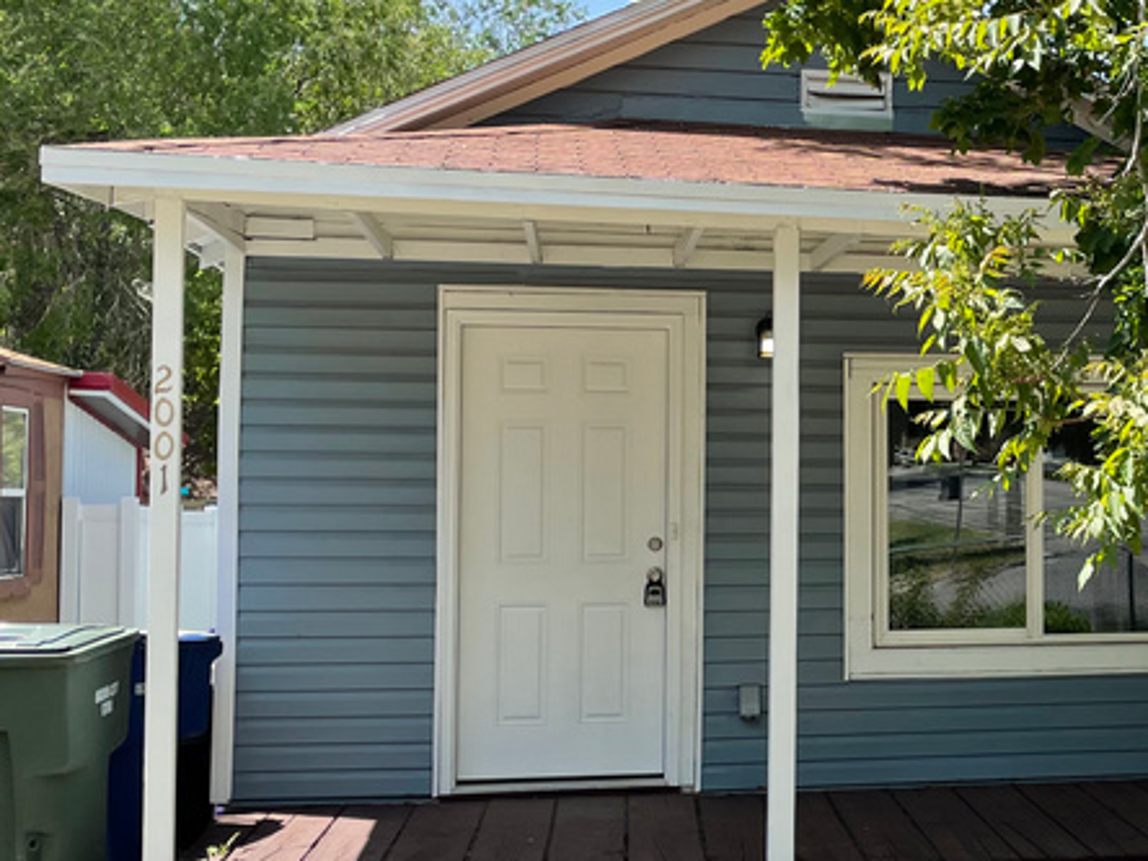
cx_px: 1021
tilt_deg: +3.0
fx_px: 1990
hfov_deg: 30.8
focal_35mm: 60
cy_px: 447
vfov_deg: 24.4
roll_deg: +0.2
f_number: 1.6
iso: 32
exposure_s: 1/1618
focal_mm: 4.2
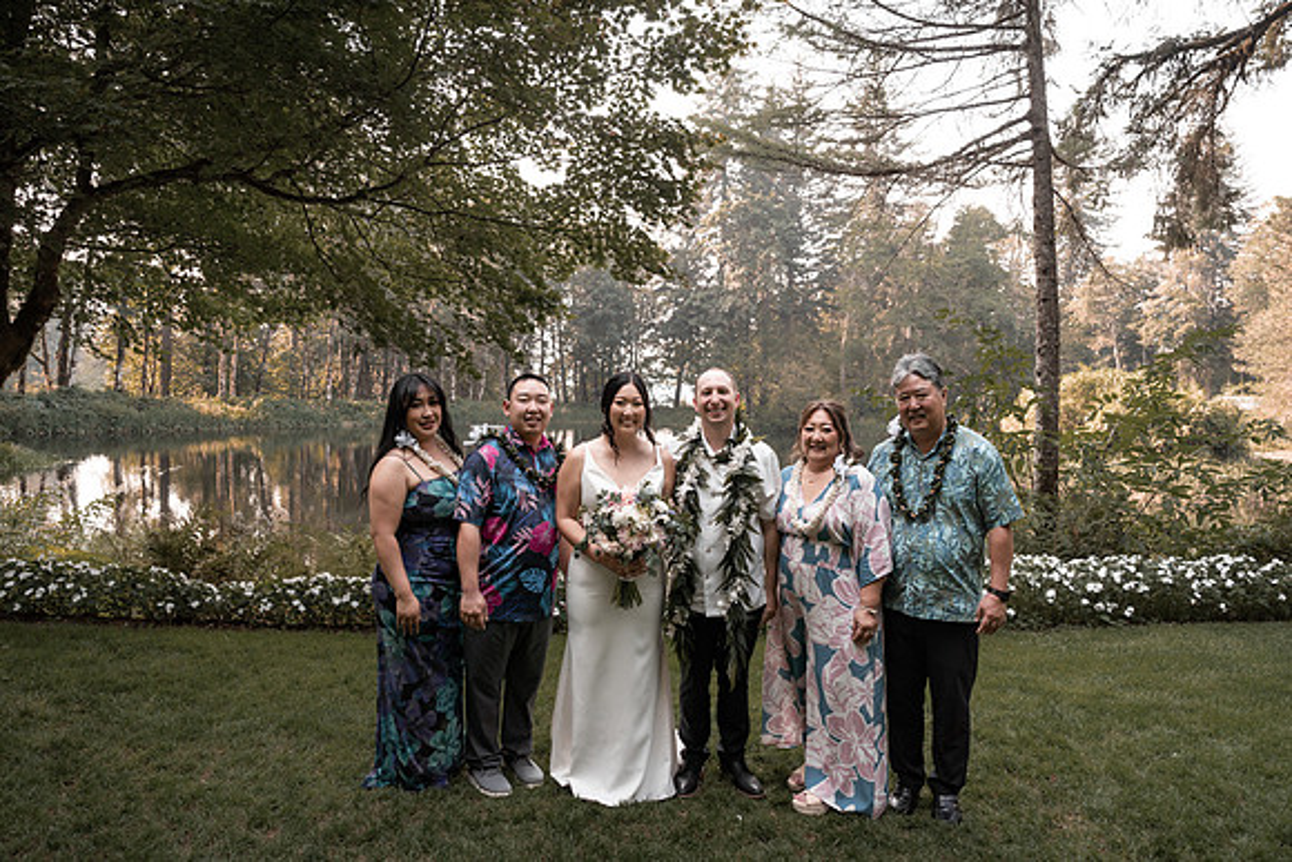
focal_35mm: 24
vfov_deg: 53.2
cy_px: 431
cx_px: 646
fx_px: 861
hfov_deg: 73.7
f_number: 3.5
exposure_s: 1/320
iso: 200
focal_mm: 24
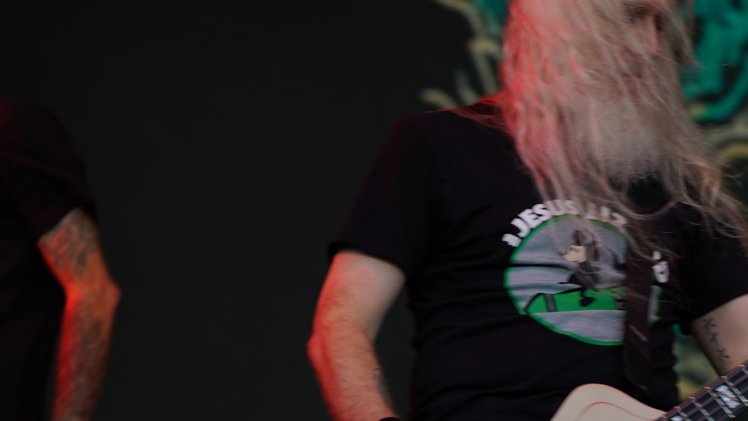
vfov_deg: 6.5
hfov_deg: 11.4
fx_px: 3729
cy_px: 311
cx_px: 184
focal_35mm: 188
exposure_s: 1/125
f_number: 4
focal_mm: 105
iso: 100
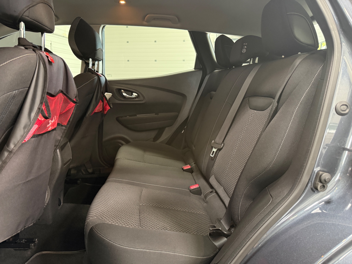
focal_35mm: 24
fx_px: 244
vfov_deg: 56.8
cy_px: 132
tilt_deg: -10.2
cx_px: 176
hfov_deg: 71.6
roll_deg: -1.0
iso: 640
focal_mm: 6.76
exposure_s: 1/33
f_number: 1.78
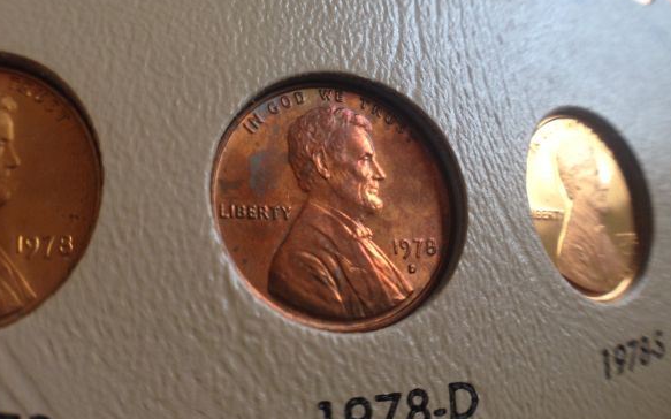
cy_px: 208
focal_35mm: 36
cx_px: 334
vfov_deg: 35.3
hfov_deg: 54.0
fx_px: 658
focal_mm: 4.12
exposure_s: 1/20
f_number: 2.4
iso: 100
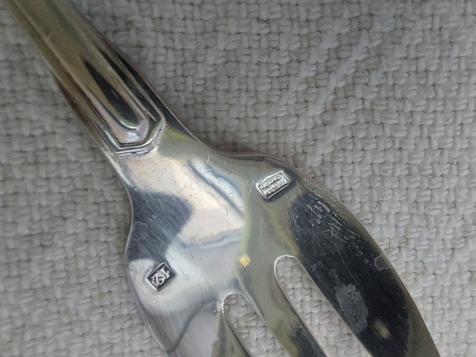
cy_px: 182
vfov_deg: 53.1
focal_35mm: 26
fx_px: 358
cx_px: 238
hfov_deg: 67.3
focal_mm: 2.13
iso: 160
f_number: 2.4
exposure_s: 1/30
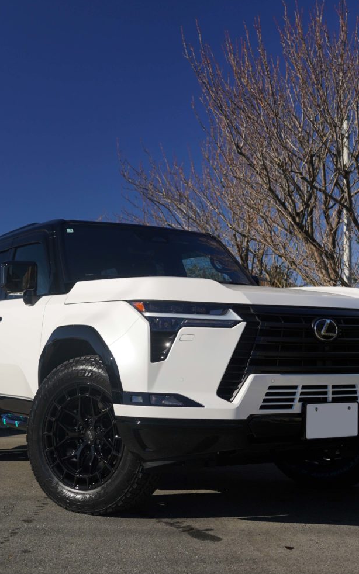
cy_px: 259
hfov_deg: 25.3
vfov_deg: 39.5
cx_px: 168
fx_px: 798
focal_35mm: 51
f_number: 4.5
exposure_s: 1/1000
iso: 200
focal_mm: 32
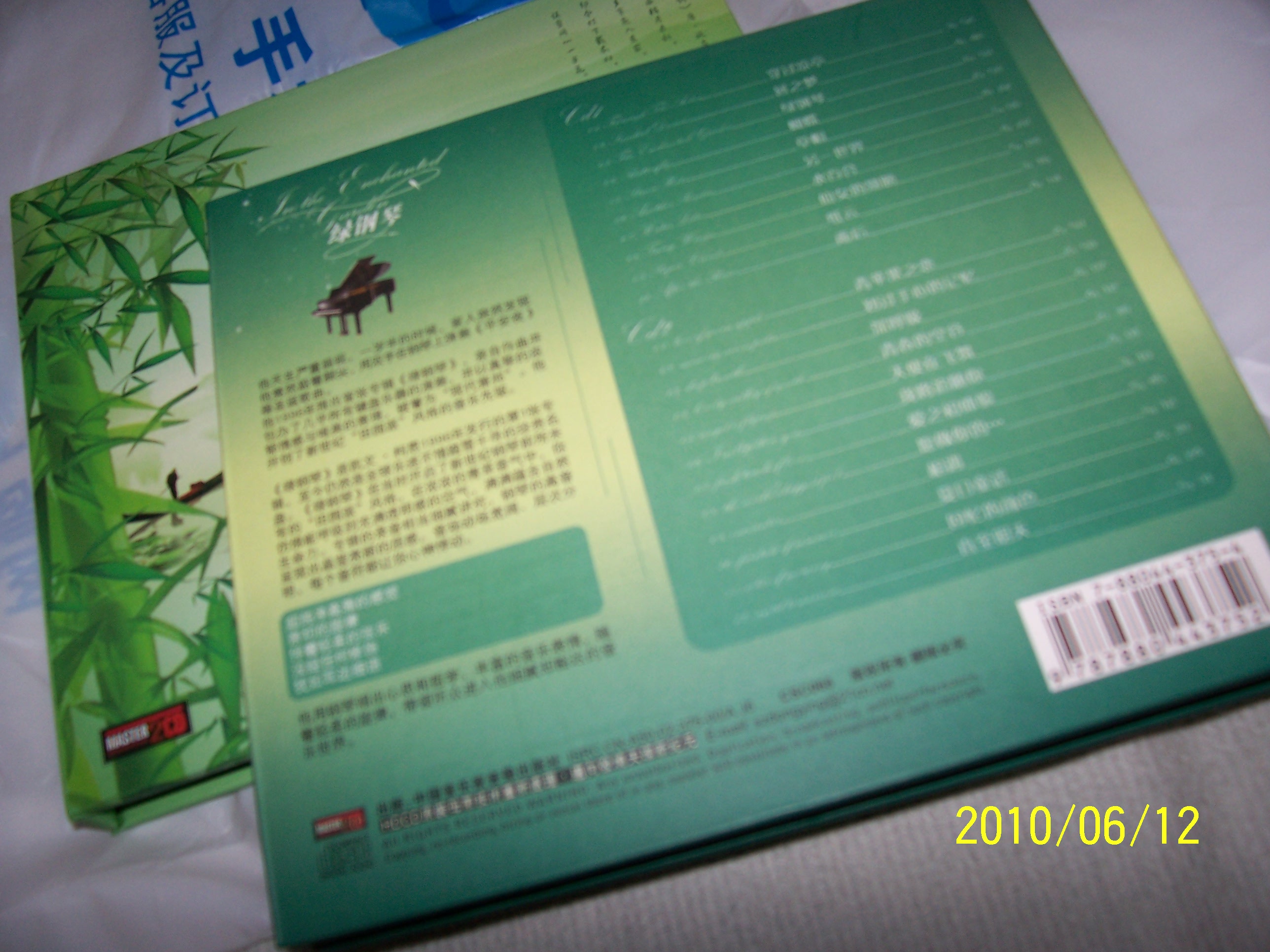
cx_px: 635
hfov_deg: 54.0
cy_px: 476
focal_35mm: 34
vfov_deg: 41.8
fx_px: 1247
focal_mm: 5.6
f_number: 2.7
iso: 80
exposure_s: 1/60
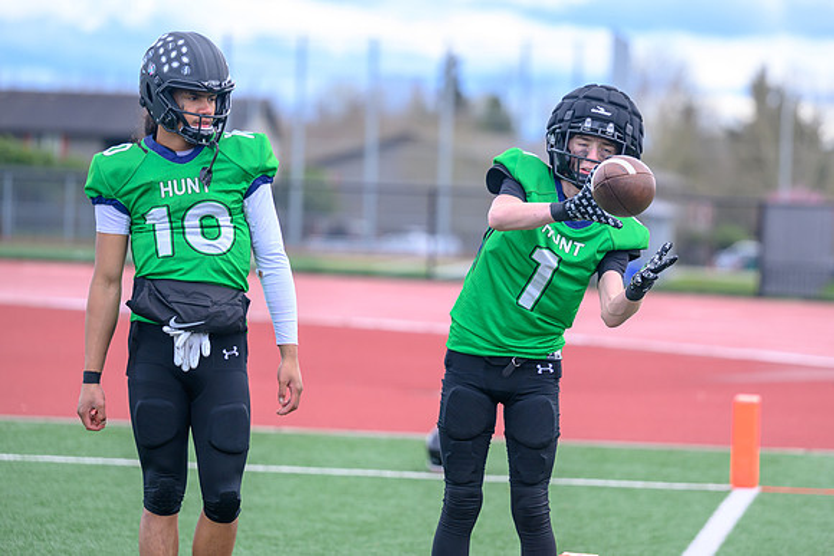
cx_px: 486
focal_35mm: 178
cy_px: 214
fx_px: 4125
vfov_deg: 7.7
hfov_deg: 11.5
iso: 450
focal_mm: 135
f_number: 2.8
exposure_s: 1/1600
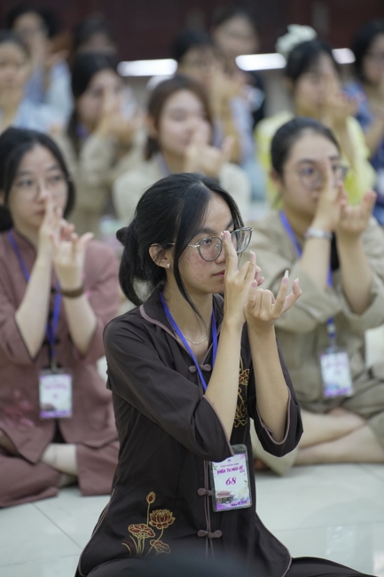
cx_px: 192
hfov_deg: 9.1
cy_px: 288
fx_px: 2401
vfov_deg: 13.7
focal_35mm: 150
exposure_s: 1/125
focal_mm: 150
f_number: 2.8
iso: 2500
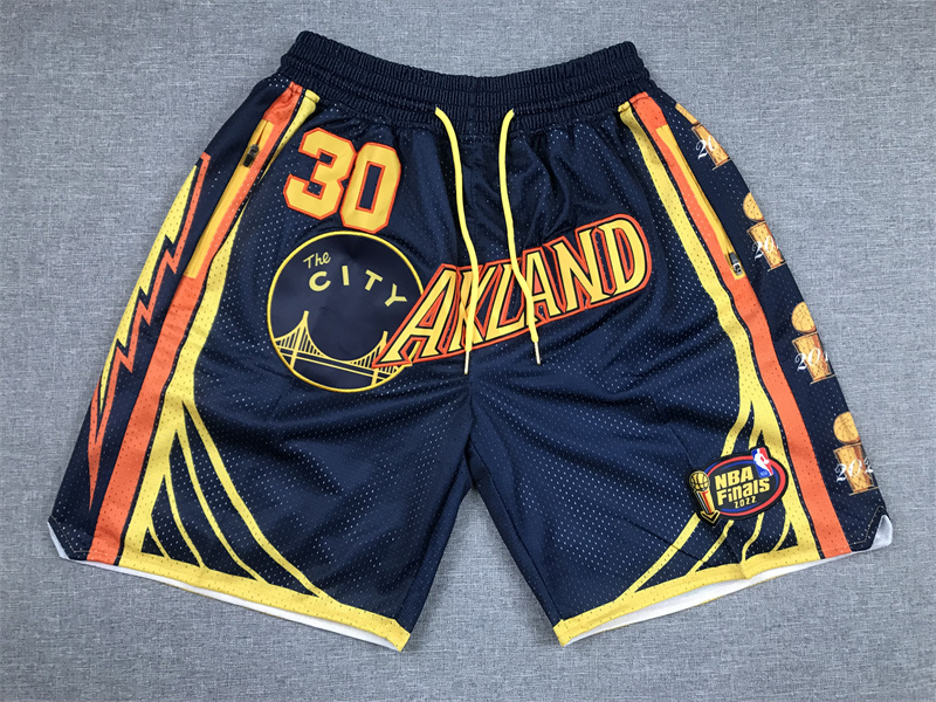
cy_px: 351
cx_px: 468
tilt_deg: -85.2
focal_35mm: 28
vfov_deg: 49.7
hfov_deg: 63.4
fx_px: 757
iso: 32
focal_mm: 3.99
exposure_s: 1/33
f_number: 1.8
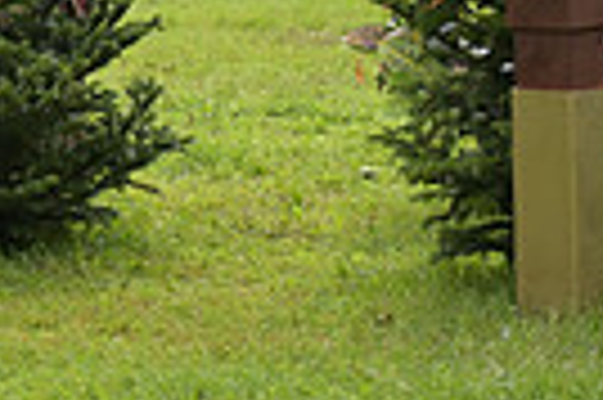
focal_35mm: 372
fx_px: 6223
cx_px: -616
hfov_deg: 5.4
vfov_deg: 3.7
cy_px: -335
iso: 1100
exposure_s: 1/1250
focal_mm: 86
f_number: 5.6
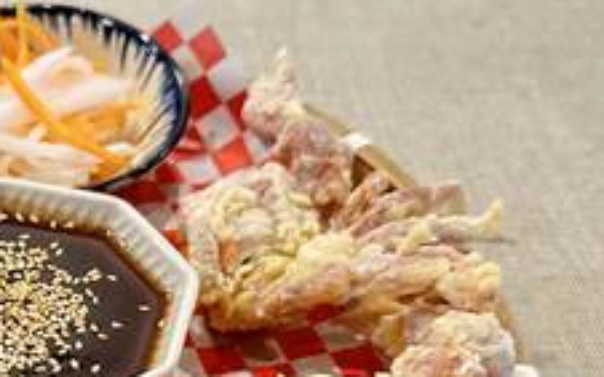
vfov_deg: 19.1
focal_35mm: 66
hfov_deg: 29.1
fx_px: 1086
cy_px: 390
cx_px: 0
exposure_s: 1/40
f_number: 1.78
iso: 1000
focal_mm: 6.86
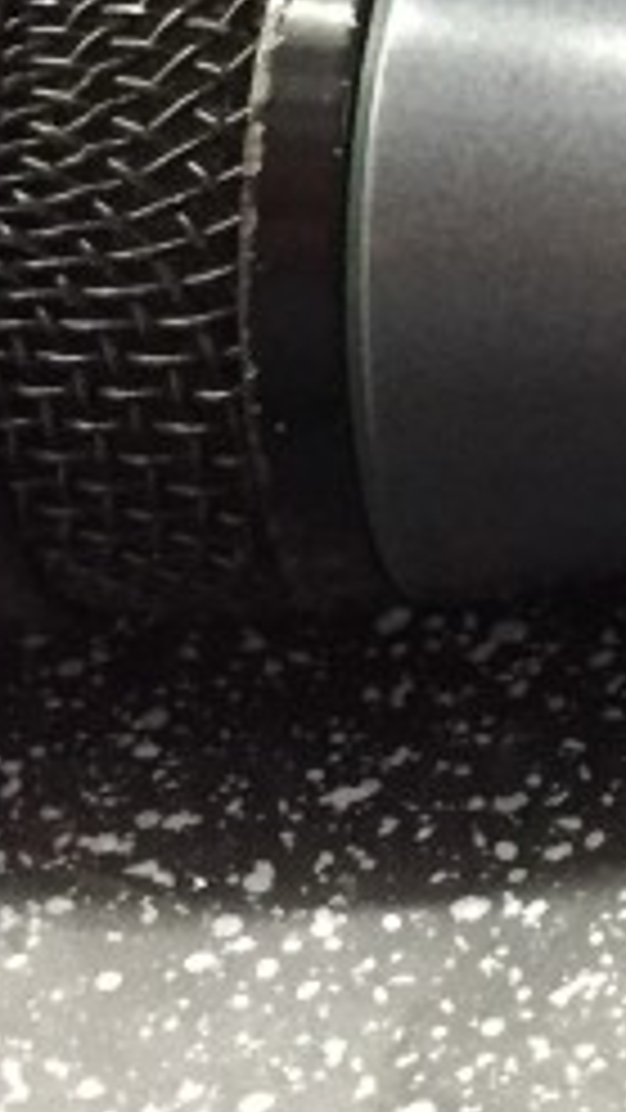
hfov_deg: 8.4
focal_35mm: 131
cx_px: 1594
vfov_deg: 16.2
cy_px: 95
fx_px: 3864
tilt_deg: -48.6
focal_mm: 4.15
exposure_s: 1/25
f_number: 2.2
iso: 250
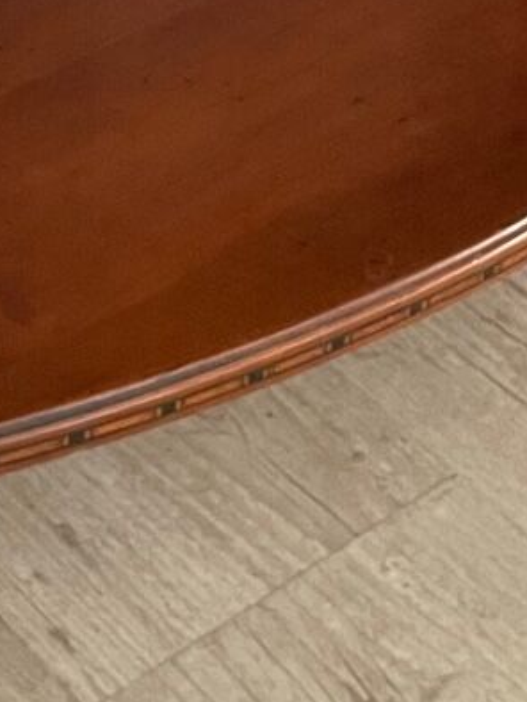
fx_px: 2697
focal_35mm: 133
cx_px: -176
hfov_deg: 10.9
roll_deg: +0.1
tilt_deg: -26.6
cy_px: -536
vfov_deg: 13.4
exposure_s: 1/60
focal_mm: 4.2
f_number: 1.6
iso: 500
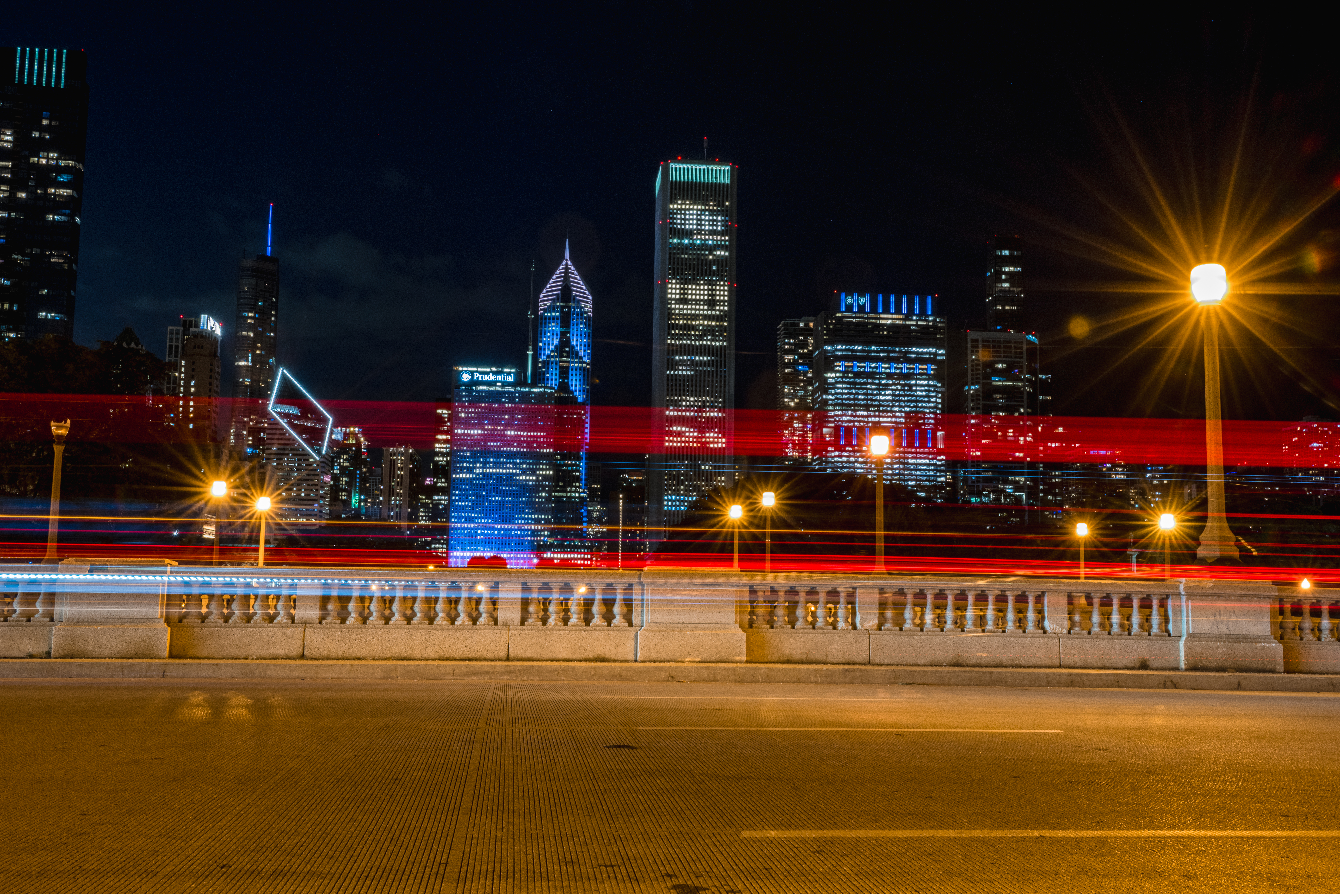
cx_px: 670
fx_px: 1414
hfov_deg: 50.7
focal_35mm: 38
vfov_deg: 35.1
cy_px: 447
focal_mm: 38
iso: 250
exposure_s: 15
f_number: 22
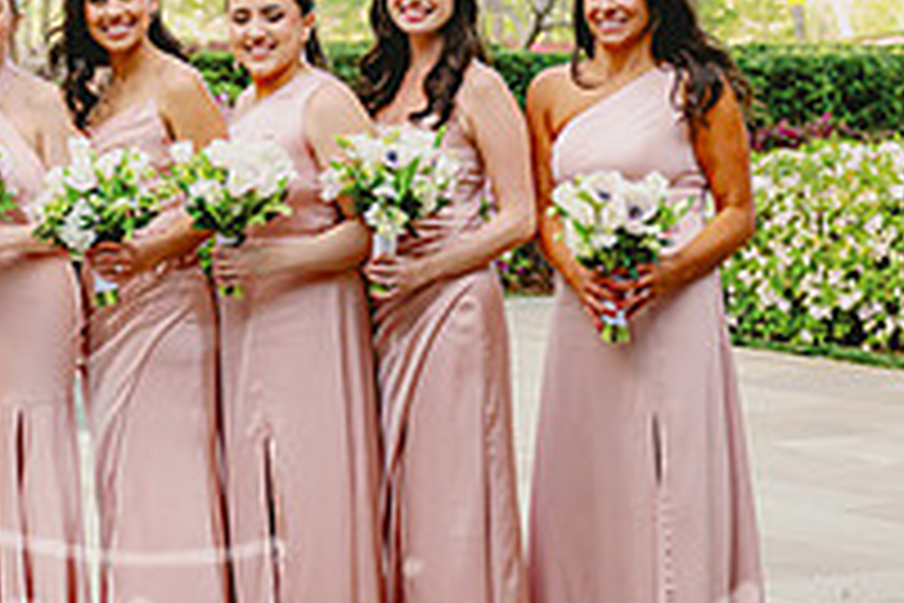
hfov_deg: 16.1
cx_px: -261
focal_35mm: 121
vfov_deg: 11.3
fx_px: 3038
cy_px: 142
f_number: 2.8
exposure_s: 1/800
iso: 200
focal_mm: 42
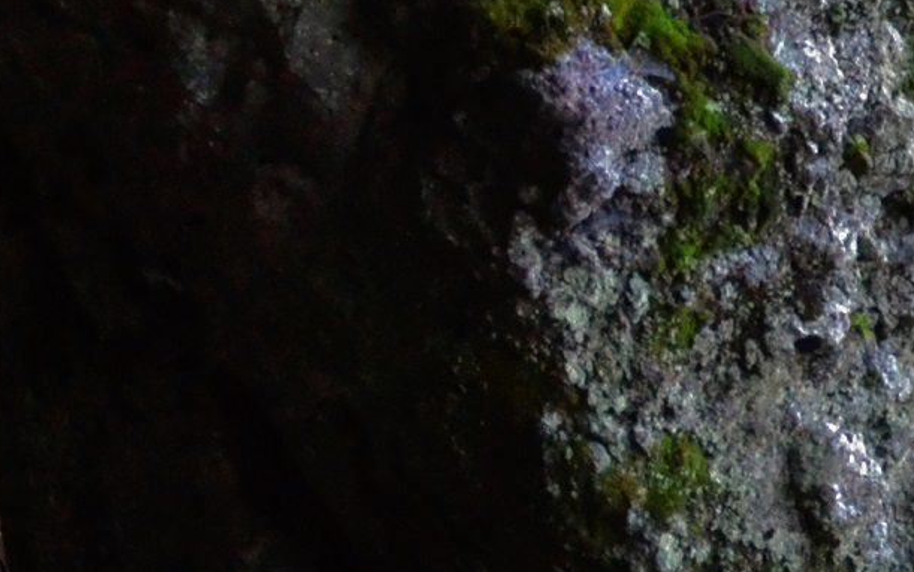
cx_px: -135
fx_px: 3861
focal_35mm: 155
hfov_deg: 13.2
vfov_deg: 8.4
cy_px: 672
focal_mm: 18
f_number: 9
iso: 3200
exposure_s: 1/60
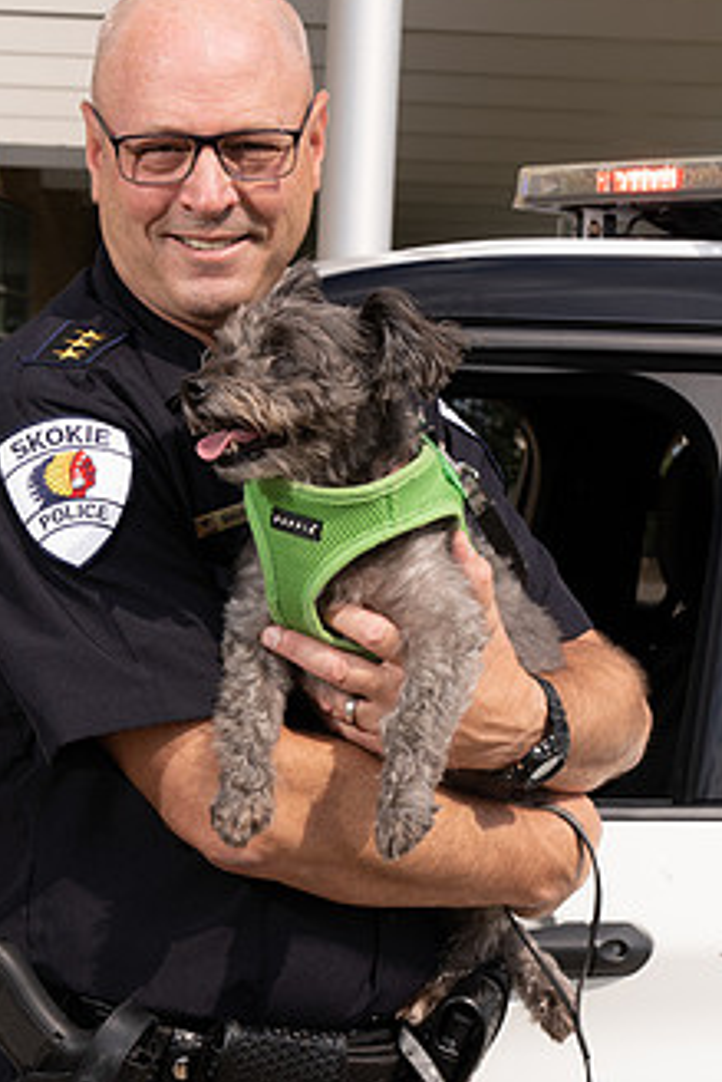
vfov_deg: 21.2
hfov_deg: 14.3
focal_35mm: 96
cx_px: 297
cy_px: 587
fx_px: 2885
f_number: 14
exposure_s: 1/250
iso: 200
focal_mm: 70
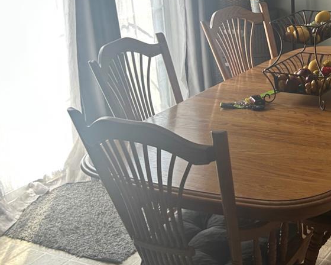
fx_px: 666
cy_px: 28
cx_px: 319
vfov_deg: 22.0
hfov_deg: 26.6
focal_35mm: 68
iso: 50
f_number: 1.5
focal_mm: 5.7
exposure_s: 1/121
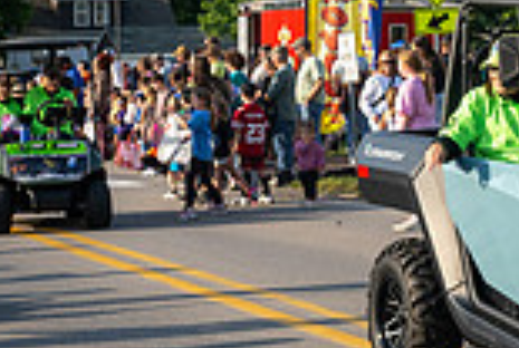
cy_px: 72
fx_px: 2051
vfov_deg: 9.7
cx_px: 552
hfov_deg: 14.1
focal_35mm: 142
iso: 250
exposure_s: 1/250
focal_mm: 38
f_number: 13
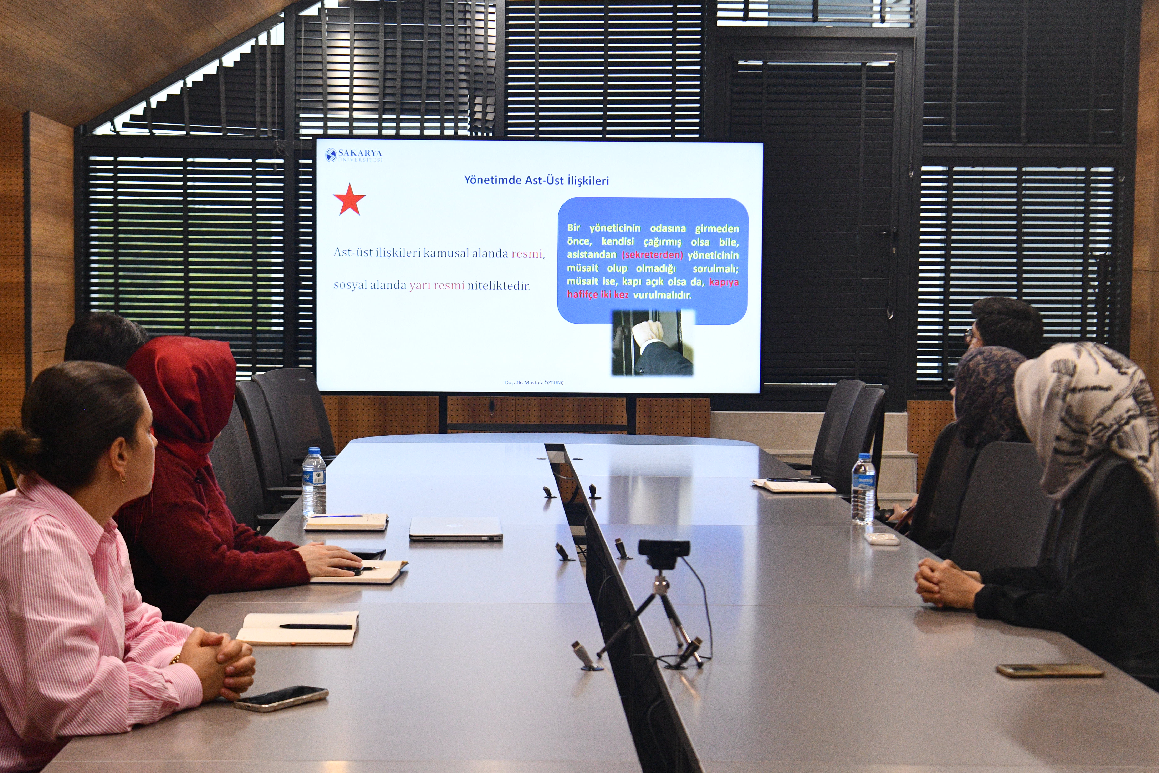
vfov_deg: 20.6
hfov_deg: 30.5
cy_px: 386
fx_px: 2125
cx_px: 580
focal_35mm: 66
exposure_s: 1/160
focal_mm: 44
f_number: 5
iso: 3200
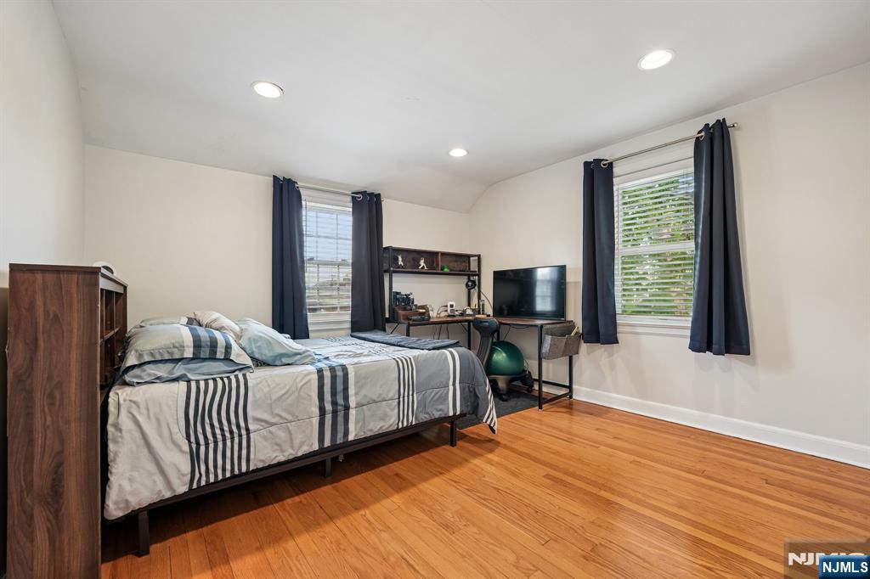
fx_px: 338
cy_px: 290
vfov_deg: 81.2
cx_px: 435
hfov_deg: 104.3
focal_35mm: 14
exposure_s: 1/10
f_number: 6.3
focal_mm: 14
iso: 250
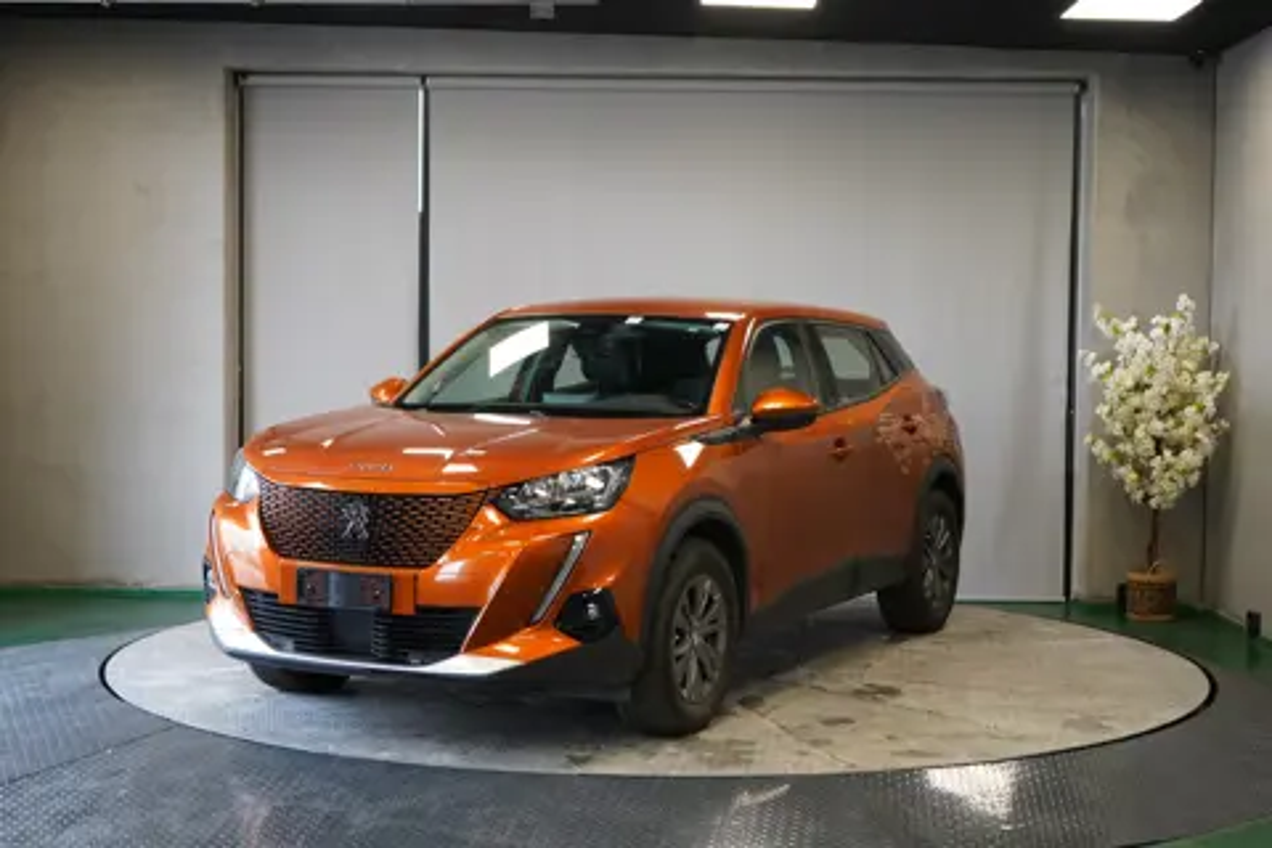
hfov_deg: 38.2
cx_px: 636
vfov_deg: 26.0
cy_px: 424
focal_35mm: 52
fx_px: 1837
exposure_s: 1/160
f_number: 5
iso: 2000
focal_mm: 52
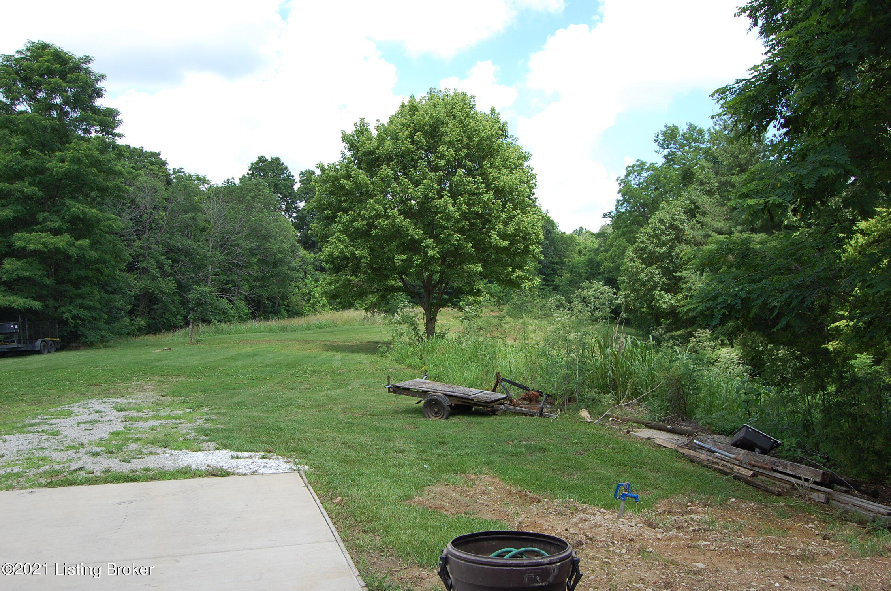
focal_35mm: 27
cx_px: 446
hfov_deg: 67.5
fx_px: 667
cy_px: 296
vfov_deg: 47.8
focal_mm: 18
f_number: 7.1
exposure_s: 1/200
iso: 200
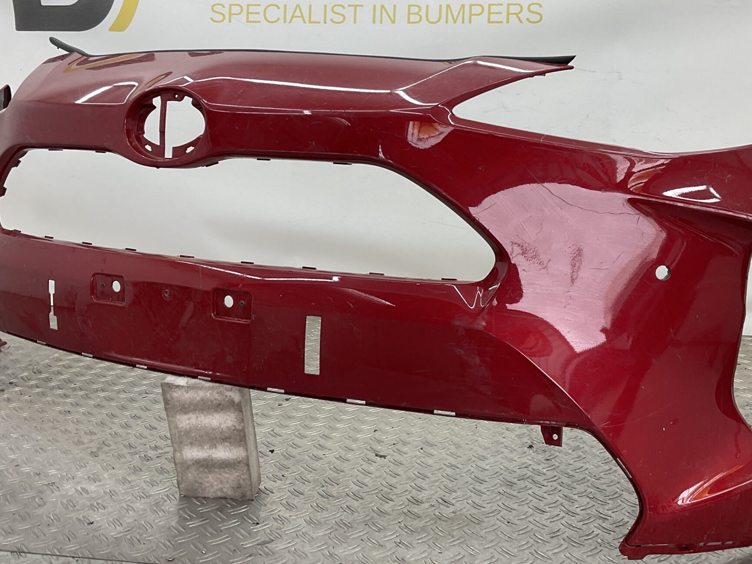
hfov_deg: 43.8
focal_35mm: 43
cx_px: 404
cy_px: 253
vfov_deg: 33.6
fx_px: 934
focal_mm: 3
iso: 20
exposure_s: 1/100
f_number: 1.8
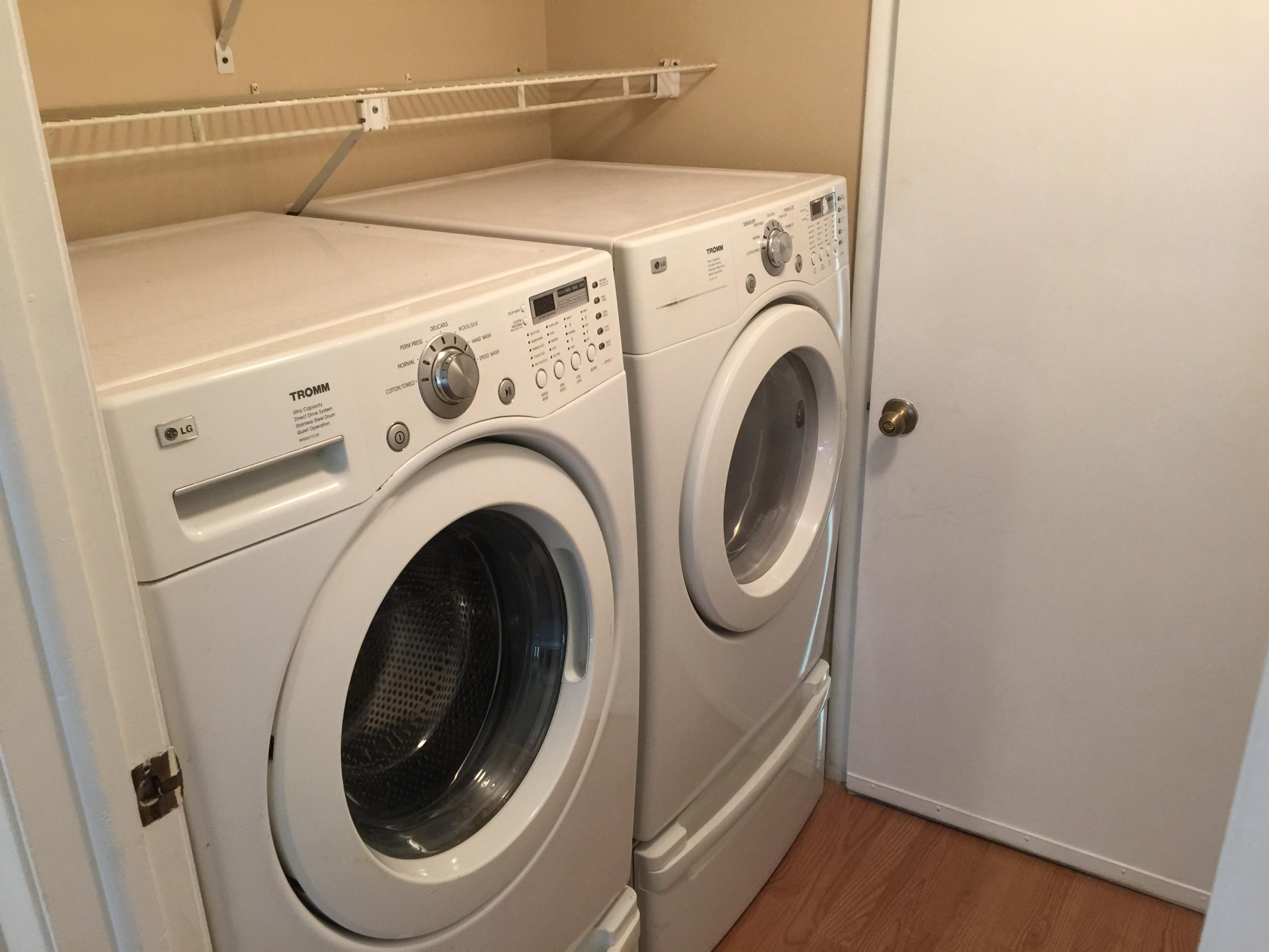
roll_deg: -0.1
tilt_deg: -21.6
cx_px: 634
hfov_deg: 61.7
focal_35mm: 29
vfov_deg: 48.2
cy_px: 476
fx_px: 1063
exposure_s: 1/15
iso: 80
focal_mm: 4.15
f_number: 2.2
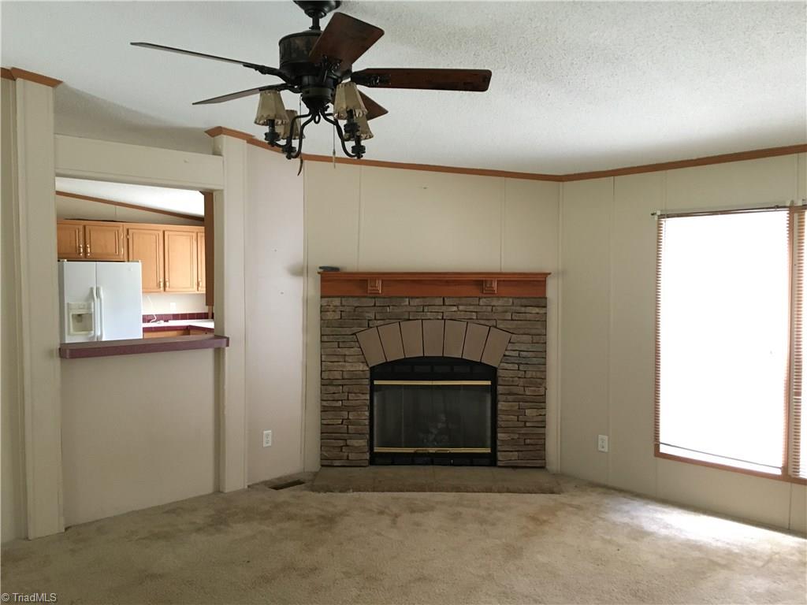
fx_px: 676
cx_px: 404
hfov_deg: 61.7
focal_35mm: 29
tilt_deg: -1.4
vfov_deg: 48.2
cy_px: 302
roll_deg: +0.2
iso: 200
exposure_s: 1/24
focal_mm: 4.15
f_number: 2.2
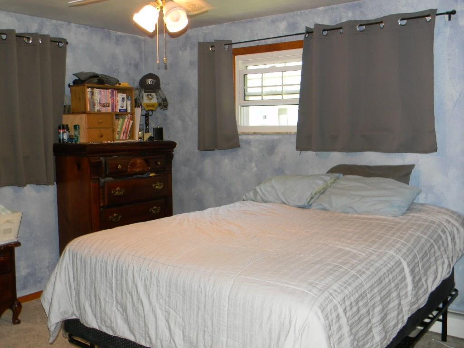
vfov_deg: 39.7
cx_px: 232
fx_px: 483
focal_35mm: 36
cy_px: 174
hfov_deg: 51.4
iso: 200
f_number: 3.7
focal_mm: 6.4
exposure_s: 1/30
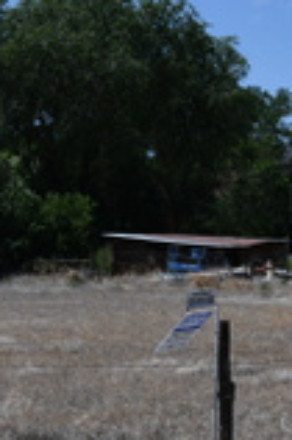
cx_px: -464
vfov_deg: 12.1
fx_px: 2073
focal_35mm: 170
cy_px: 199
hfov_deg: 7.4
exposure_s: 1/400
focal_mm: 28
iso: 100
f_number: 10
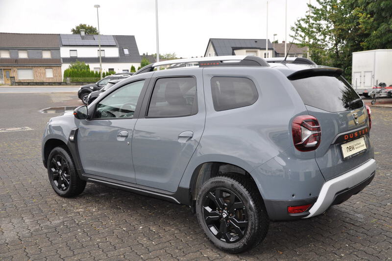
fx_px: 408
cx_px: 196
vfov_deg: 35.4
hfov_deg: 51.3
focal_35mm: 38
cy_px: 130
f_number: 4
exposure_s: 1/200
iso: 280
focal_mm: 25
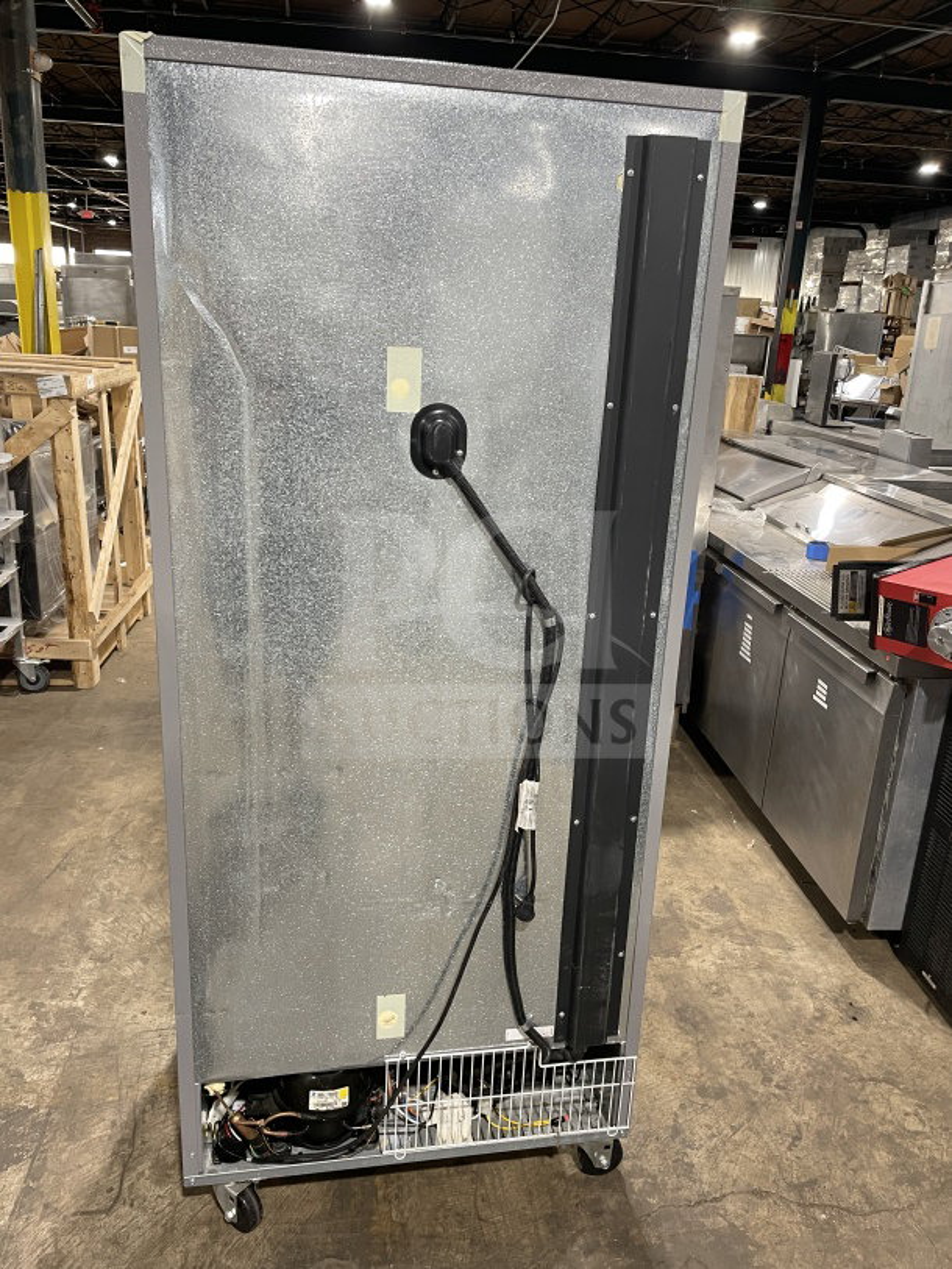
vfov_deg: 67.3
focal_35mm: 26
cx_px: 476
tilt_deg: -16.7
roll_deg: -2.0
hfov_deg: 53.1
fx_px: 953
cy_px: 634
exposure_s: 1/60
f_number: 1.6
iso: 200
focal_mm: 4.2
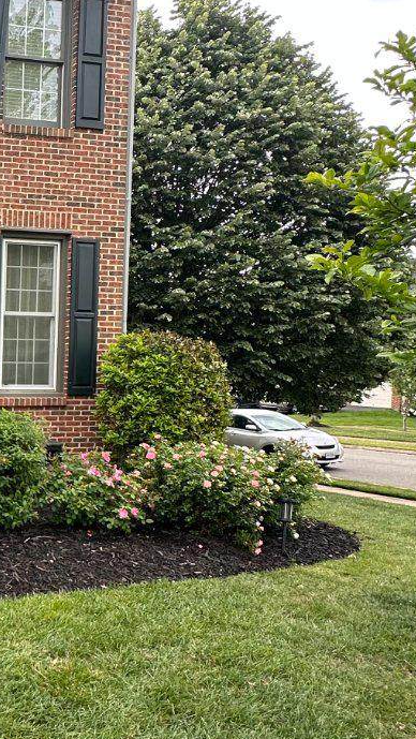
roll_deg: -0.6
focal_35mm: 34
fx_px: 666
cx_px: -162
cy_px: 393
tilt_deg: -2.8
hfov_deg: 27.3
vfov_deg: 58.0
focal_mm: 2.22
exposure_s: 1/106
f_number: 2.2
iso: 40
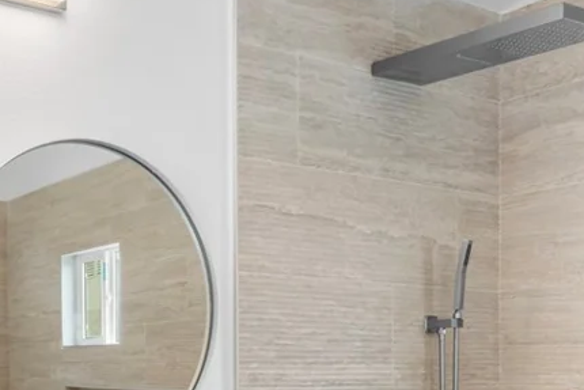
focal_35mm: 50
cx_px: -43
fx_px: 811
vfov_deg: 25.8
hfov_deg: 34.7
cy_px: 378
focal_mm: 21
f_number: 8
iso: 400
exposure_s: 1/2
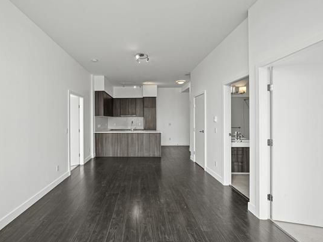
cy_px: 122
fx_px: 149
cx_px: 140
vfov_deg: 78.1
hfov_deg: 94.0
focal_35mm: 16
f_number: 9
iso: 1250
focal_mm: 14
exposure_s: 1/60
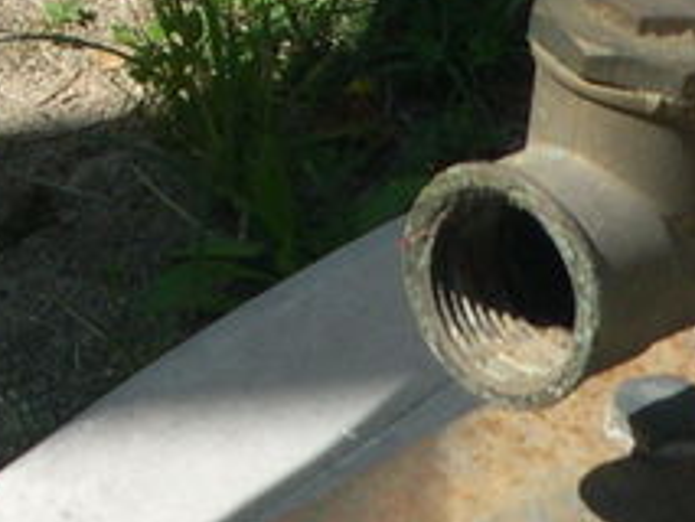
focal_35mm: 268
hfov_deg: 7.3
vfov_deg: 5.5
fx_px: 5384
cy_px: 574
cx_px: 956
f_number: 9.2
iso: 100
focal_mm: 12.2
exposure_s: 1/140
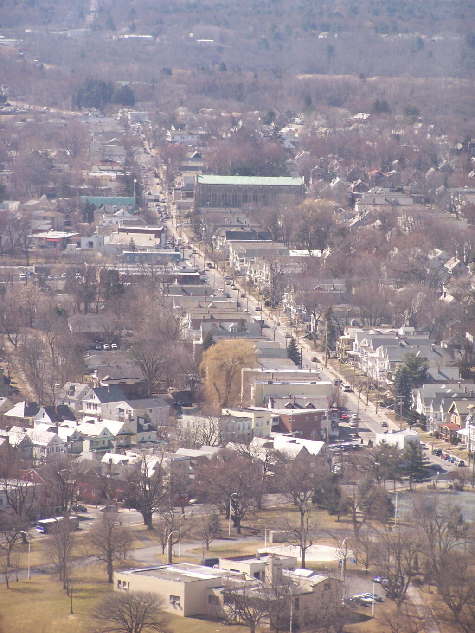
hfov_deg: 6.8
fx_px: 3988
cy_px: 316
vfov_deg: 9.1
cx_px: 238
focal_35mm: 218
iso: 140
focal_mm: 36.2
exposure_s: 1/125
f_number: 3.2
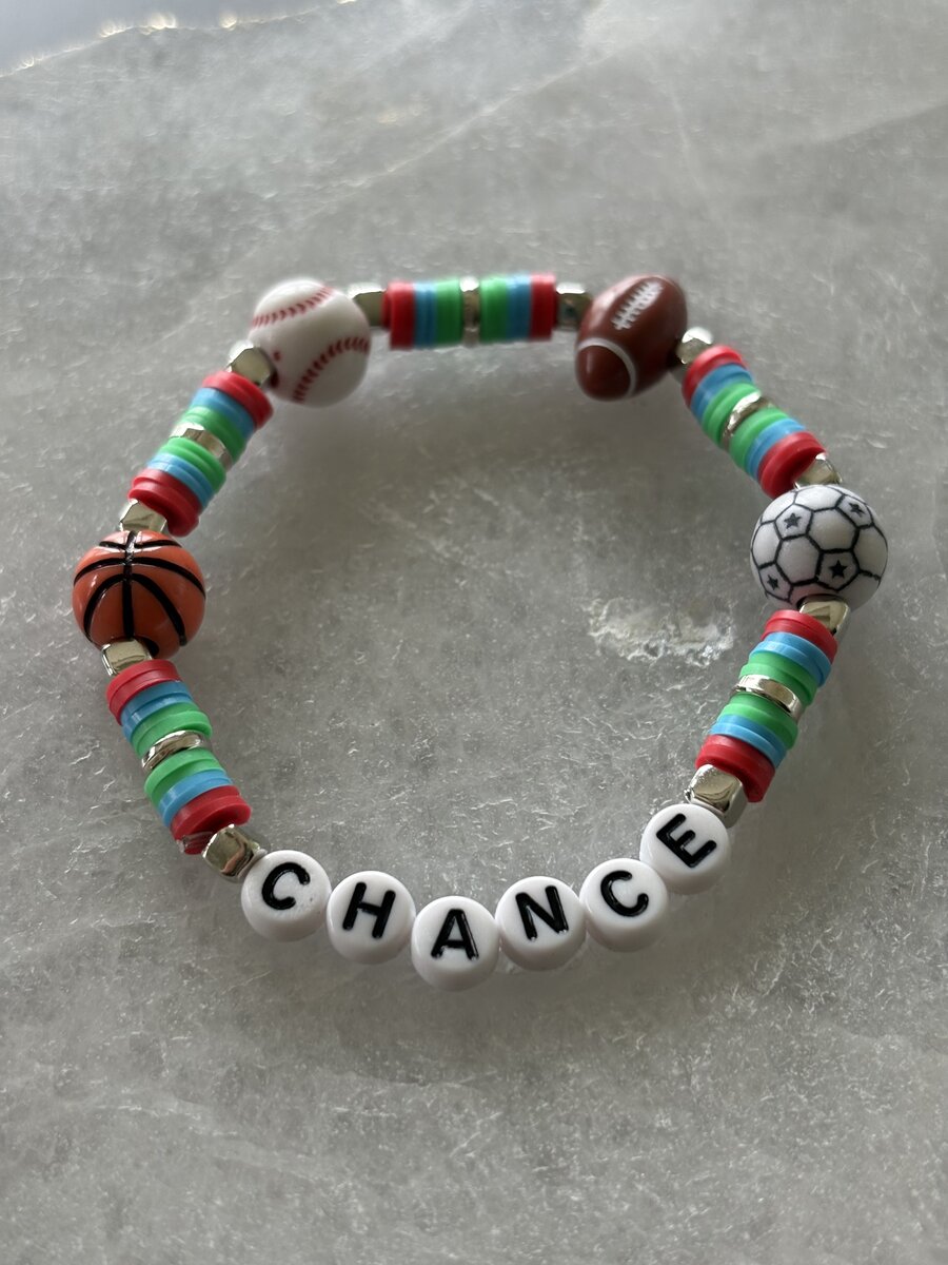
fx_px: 1899
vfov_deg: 36.8
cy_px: 632
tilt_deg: -53.5
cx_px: 474
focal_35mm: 52
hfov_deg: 28.0
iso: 50
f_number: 1.6
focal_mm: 5.96
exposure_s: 1/99
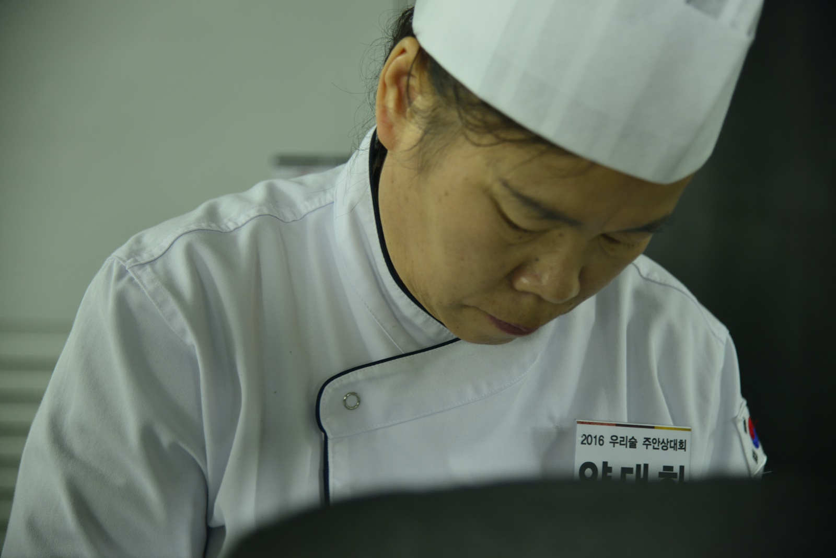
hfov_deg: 23.6
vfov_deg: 15.9
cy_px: 279
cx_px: 418
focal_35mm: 86
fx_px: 1998
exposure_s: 1/30
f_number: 4
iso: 800
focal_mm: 86
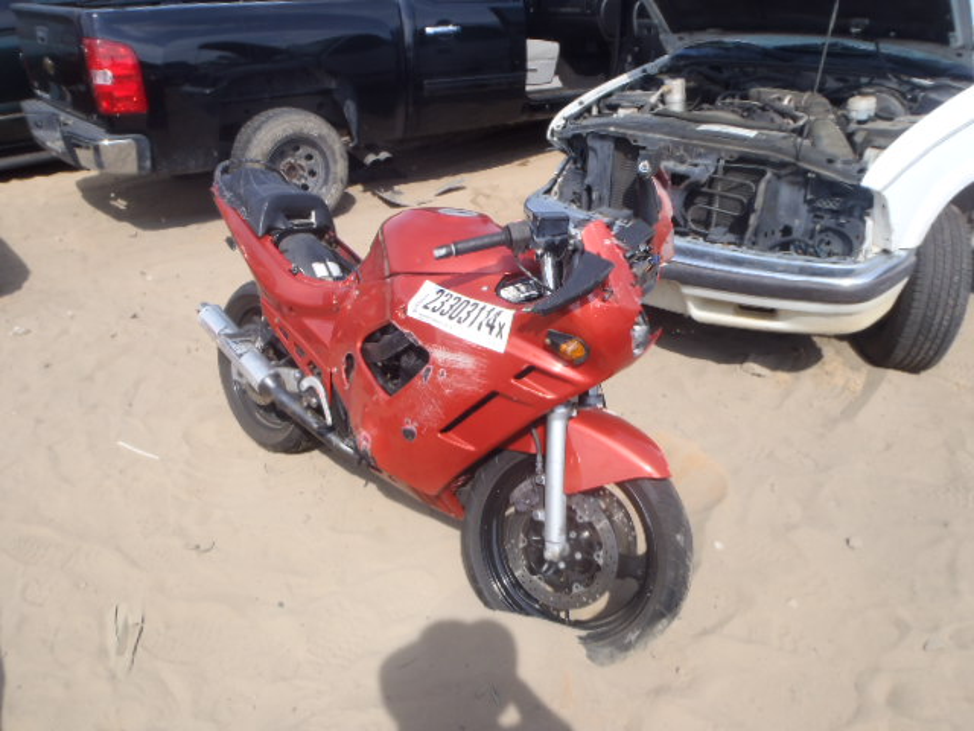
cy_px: 366
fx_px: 788
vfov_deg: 49.7
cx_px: 487
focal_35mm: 28
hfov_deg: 63.4
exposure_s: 1/320
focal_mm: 5
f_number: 4.5
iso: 80
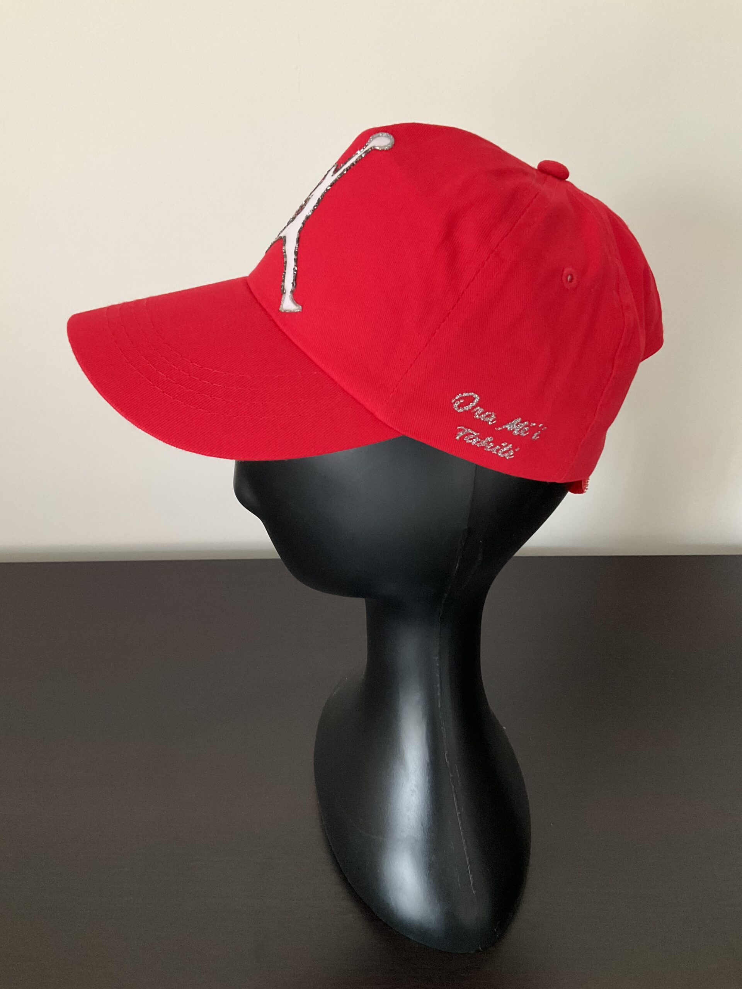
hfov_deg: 48.2
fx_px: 829
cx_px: 371
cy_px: 494
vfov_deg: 61.7
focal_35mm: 29
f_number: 1.8
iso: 320
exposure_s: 1/47
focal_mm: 3
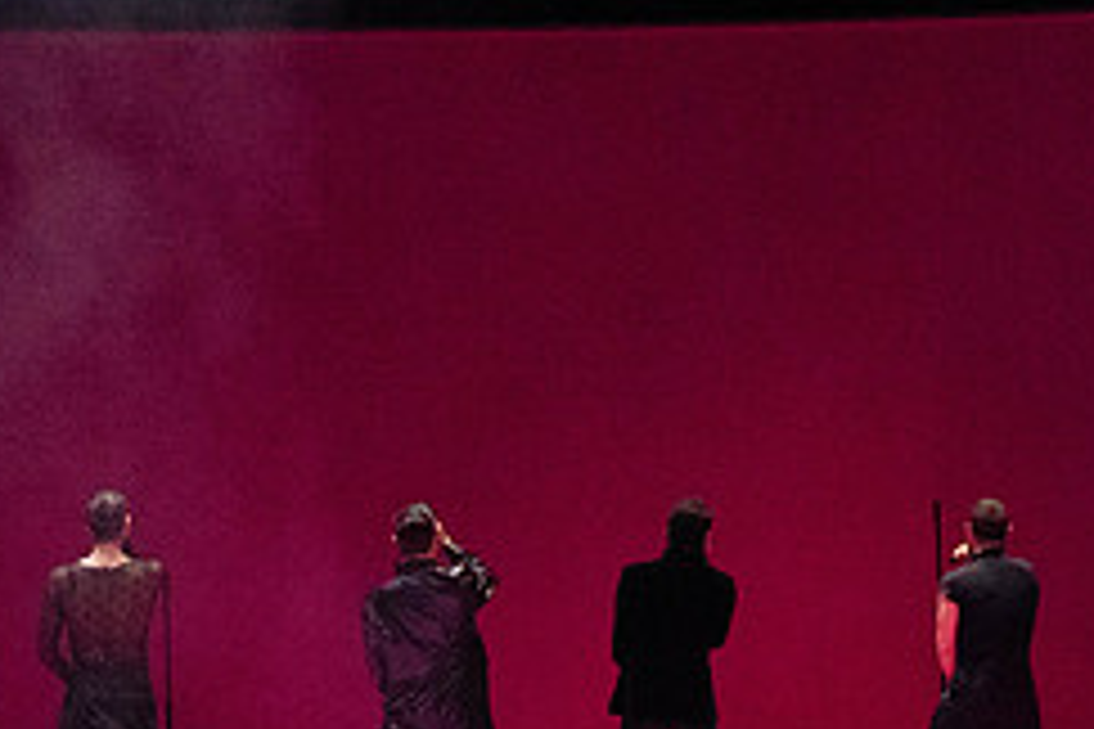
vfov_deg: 4.4
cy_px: 398
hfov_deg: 6.6
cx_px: 554
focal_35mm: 310
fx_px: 9420
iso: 25600
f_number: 9
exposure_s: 1/400
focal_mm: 130
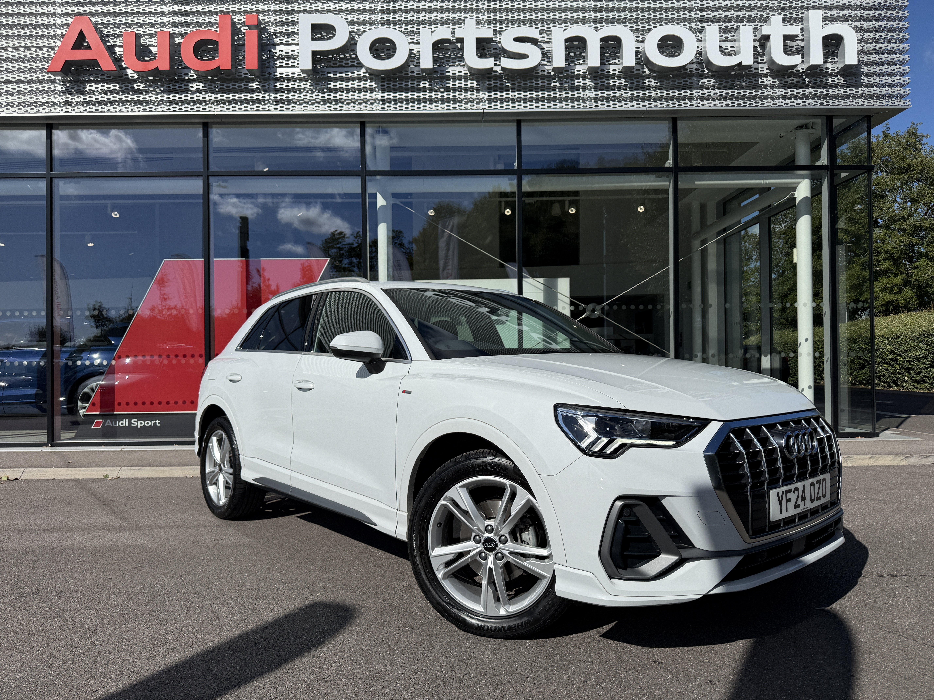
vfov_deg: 56.8
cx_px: 467
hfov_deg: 71.6
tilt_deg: -0.2
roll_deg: +1.2
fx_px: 648
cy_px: 350
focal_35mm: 24
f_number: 1.78
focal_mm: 6.76
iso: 80
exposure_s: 1/10309
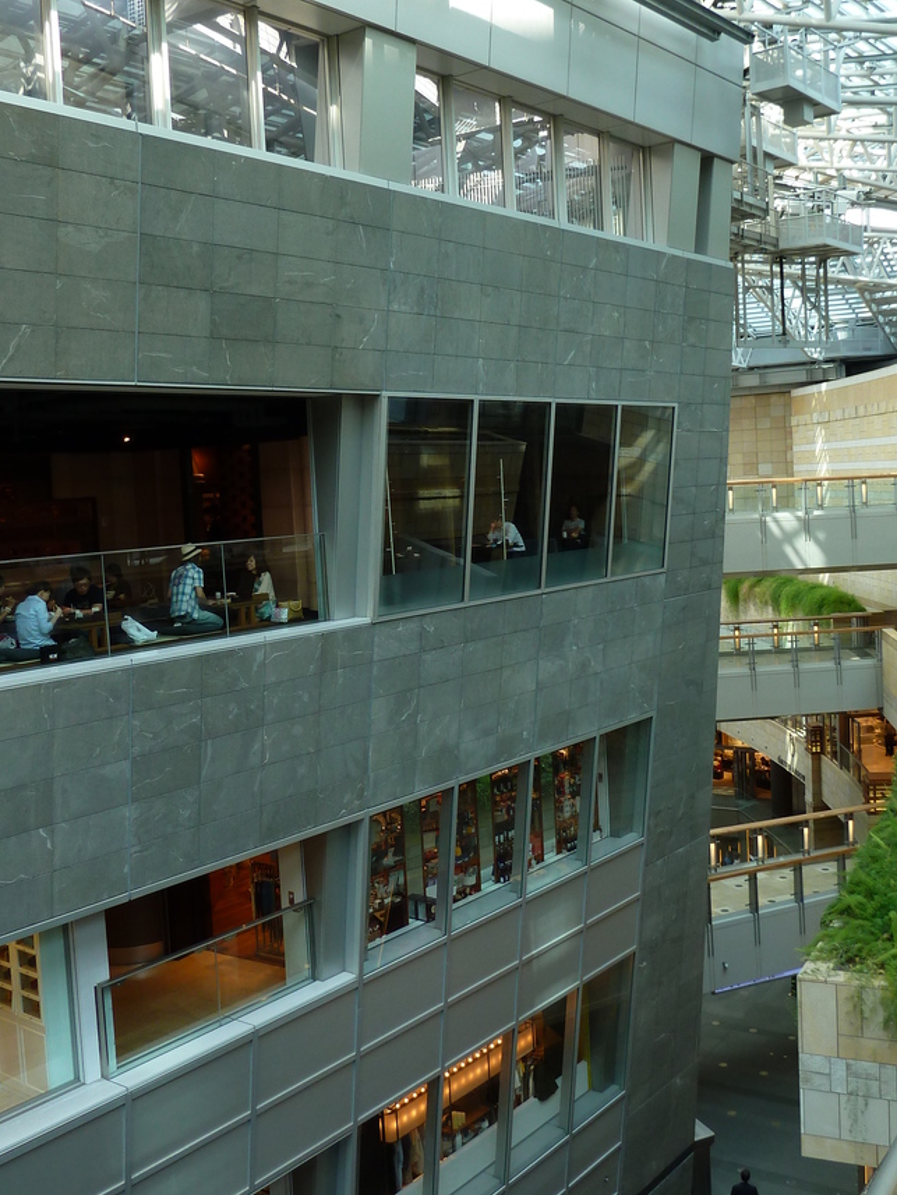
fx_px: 1209
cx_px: 525
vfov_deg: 52.5
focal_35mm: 35
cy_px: 544
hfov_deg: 40.6
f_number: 3.3
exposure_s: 1/40
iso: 80
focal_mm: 4.1
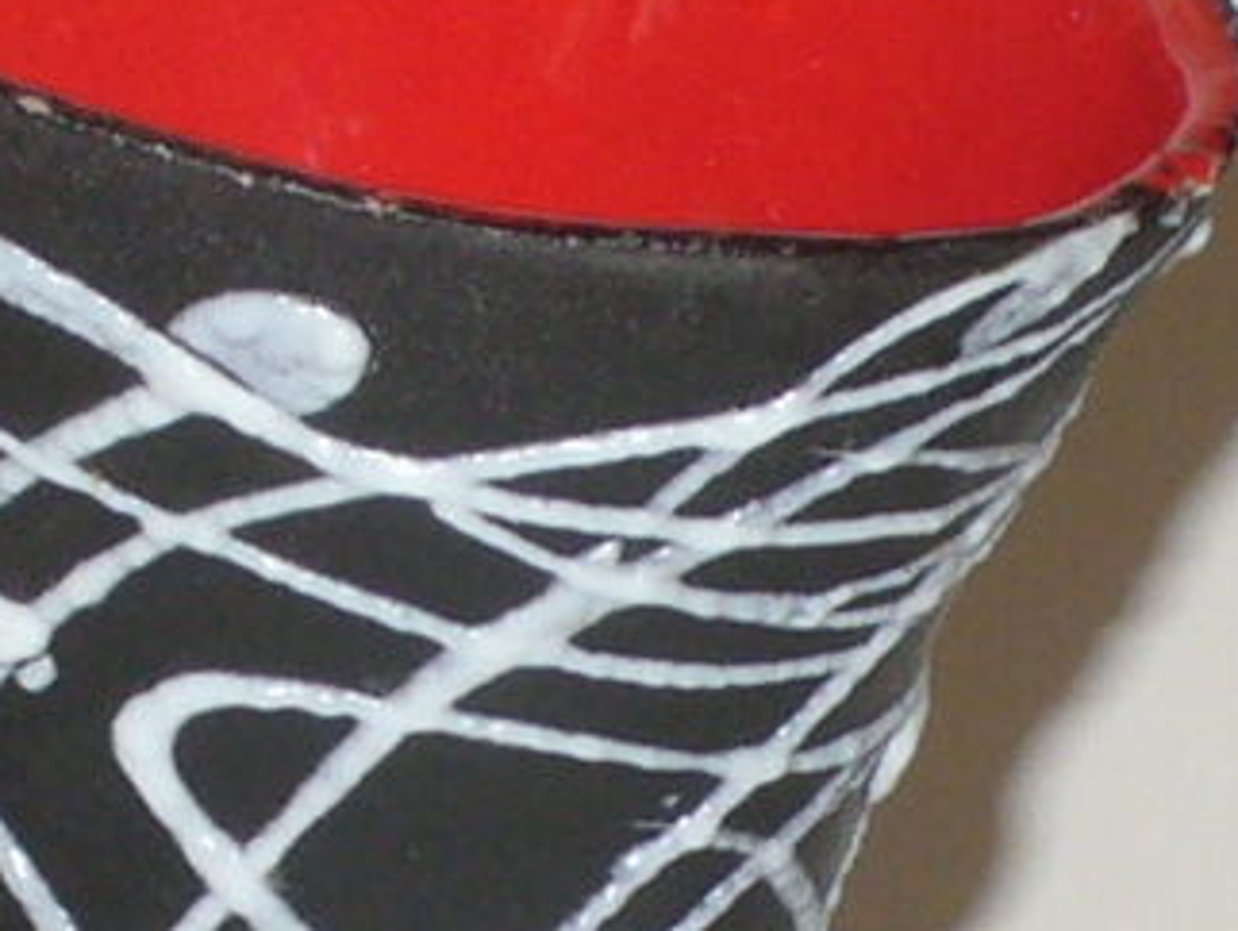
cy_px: 781
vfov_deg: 6.3
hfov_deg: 8.4
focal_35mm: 235
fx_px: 8411
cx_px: 765
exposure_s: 1/30
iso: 100
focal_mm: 6.1
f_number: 2.8
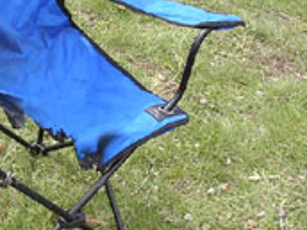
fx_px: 825
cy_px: 119
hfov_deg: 20.7
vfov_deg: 15.9
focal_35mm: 93
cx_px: 32
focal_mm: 5.8
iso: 100
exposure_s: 1/301
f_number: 2.8
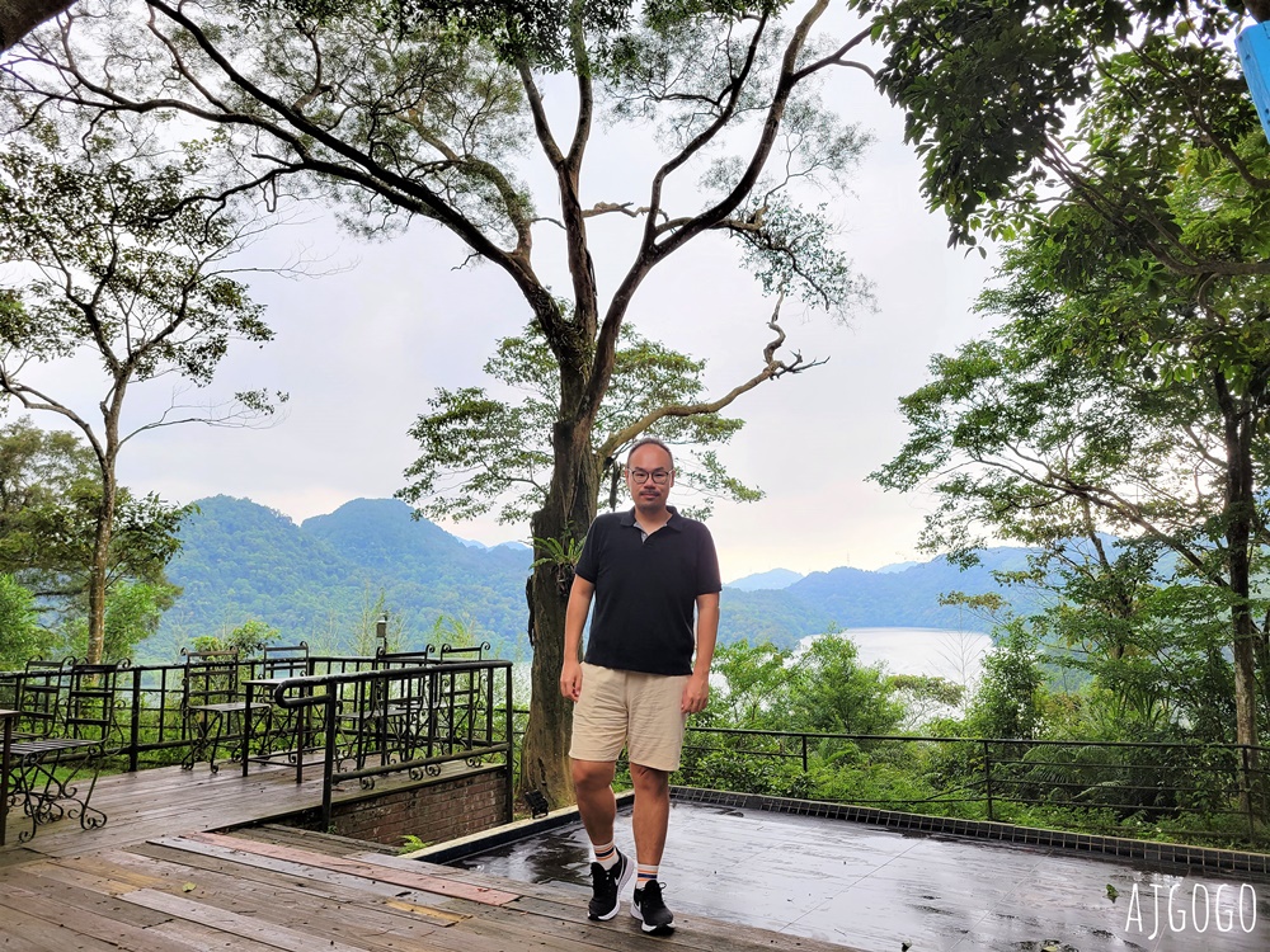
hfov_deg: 67.3
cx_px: 635
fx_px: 954
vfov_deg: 53.1
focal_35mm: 26
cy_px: 476
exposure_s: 1/120
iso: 40
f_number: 1.8
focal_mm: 5.4
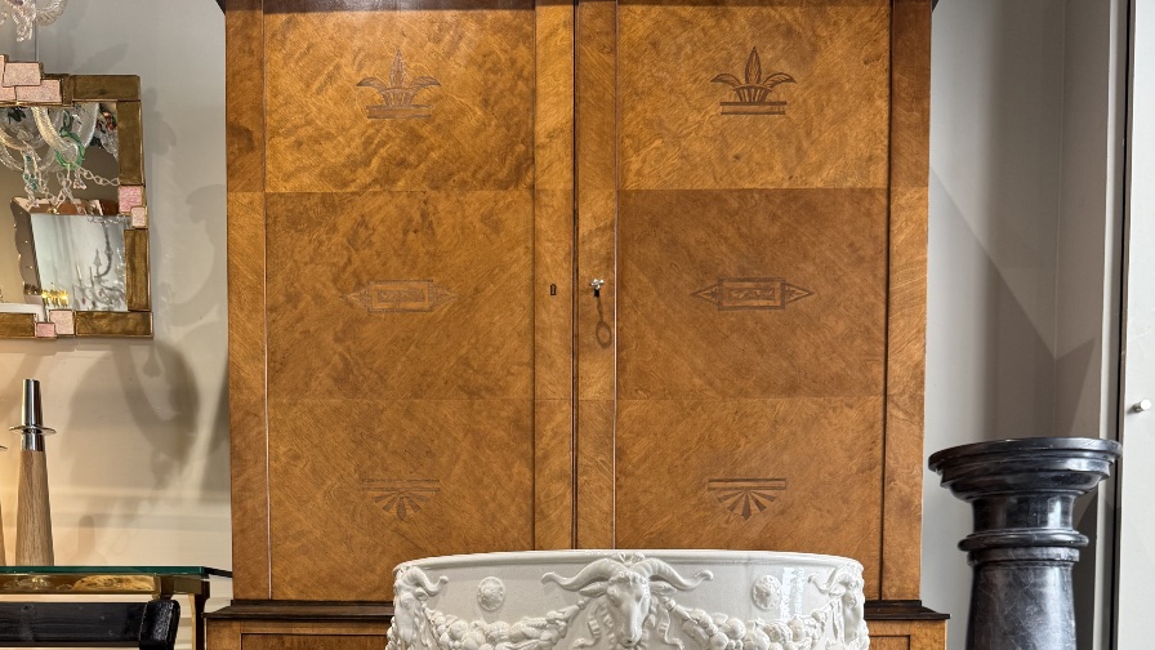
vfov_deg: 30.6
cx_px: 578
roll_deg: -1.0
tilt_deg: -2.1
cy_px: 693
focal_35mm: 35
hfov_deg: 56.6
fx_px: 1072
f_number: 1.78
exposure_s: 1/100
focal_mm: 6.76
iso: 100
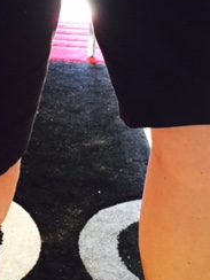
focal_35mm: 76
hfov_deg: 18.5
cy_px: 39
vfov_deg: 25.0
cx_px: -29
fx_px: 615
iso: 125
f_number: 2.2
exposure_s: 1/30
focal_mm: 4.15
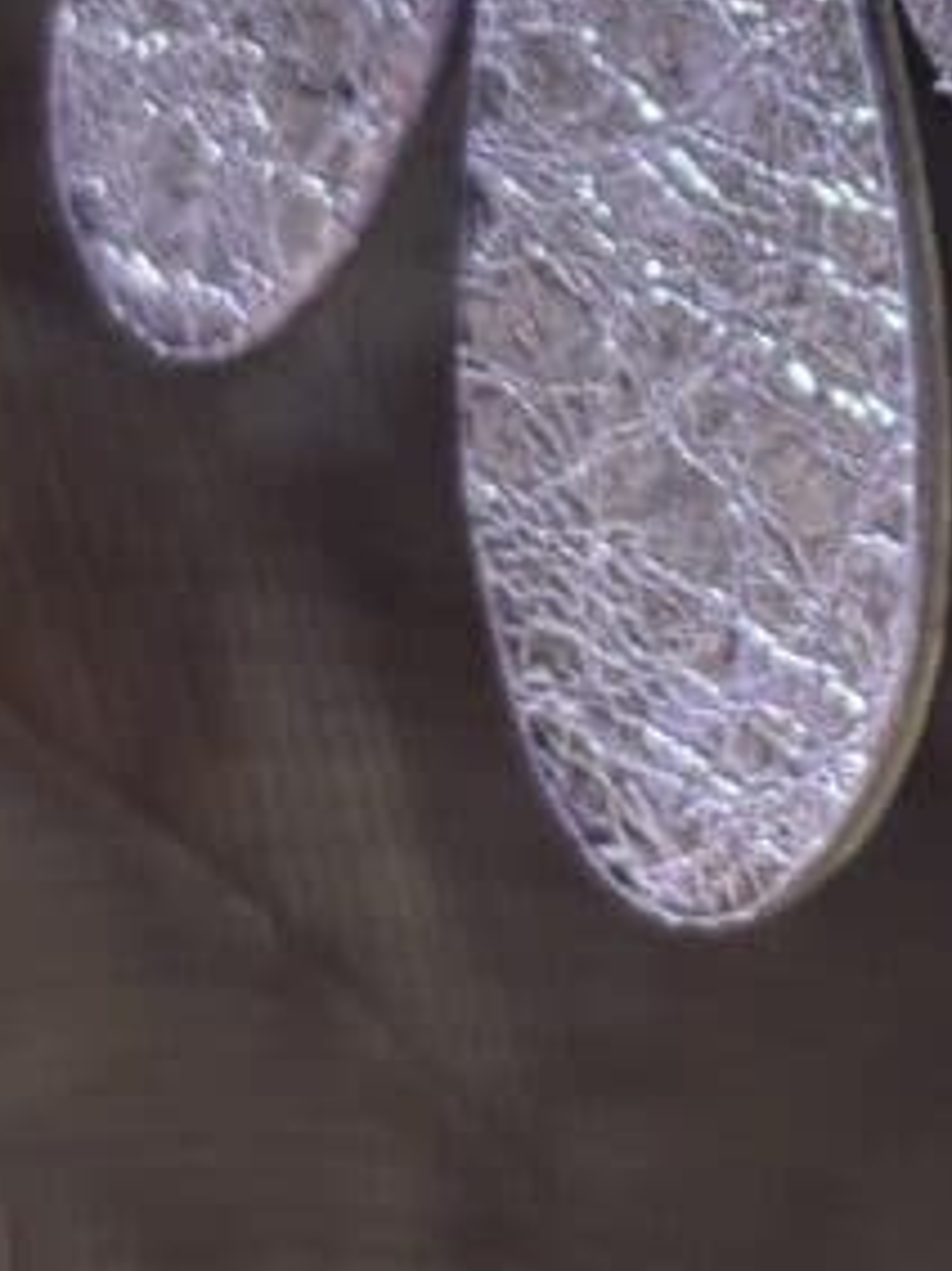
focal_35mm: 188
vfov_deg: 10.3
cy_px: -269
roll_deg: +0.6
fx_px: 6899
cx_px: 1473
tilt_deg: -1.9
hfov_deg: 7.7
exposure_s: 1/50
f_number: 1.6
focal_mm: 5.96
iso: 32
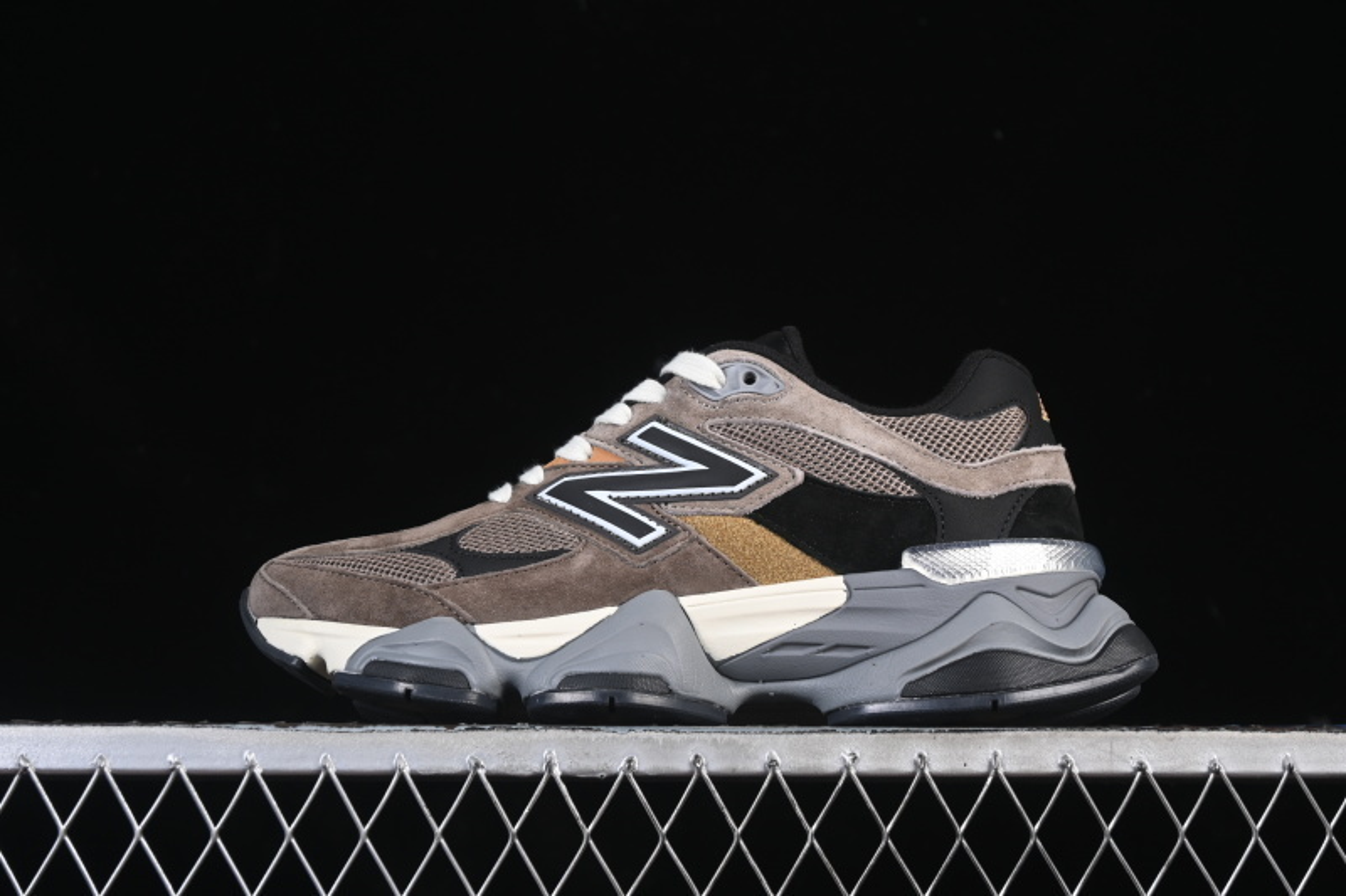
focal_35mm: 75
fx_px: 2803
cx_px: 673
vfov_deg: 18.2
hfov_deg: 27.0
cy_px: 448
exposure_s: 1/125
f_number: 7.1
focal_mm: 50
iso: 160
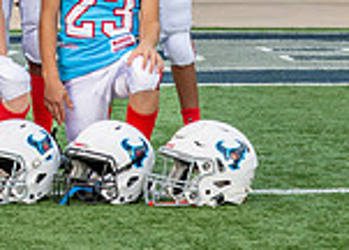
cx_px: -184
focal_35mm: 273
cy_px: -28
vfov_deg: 5.3
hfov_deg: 7.3
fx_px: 2707
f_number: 4
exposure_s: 1/320
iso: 400
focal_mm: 50
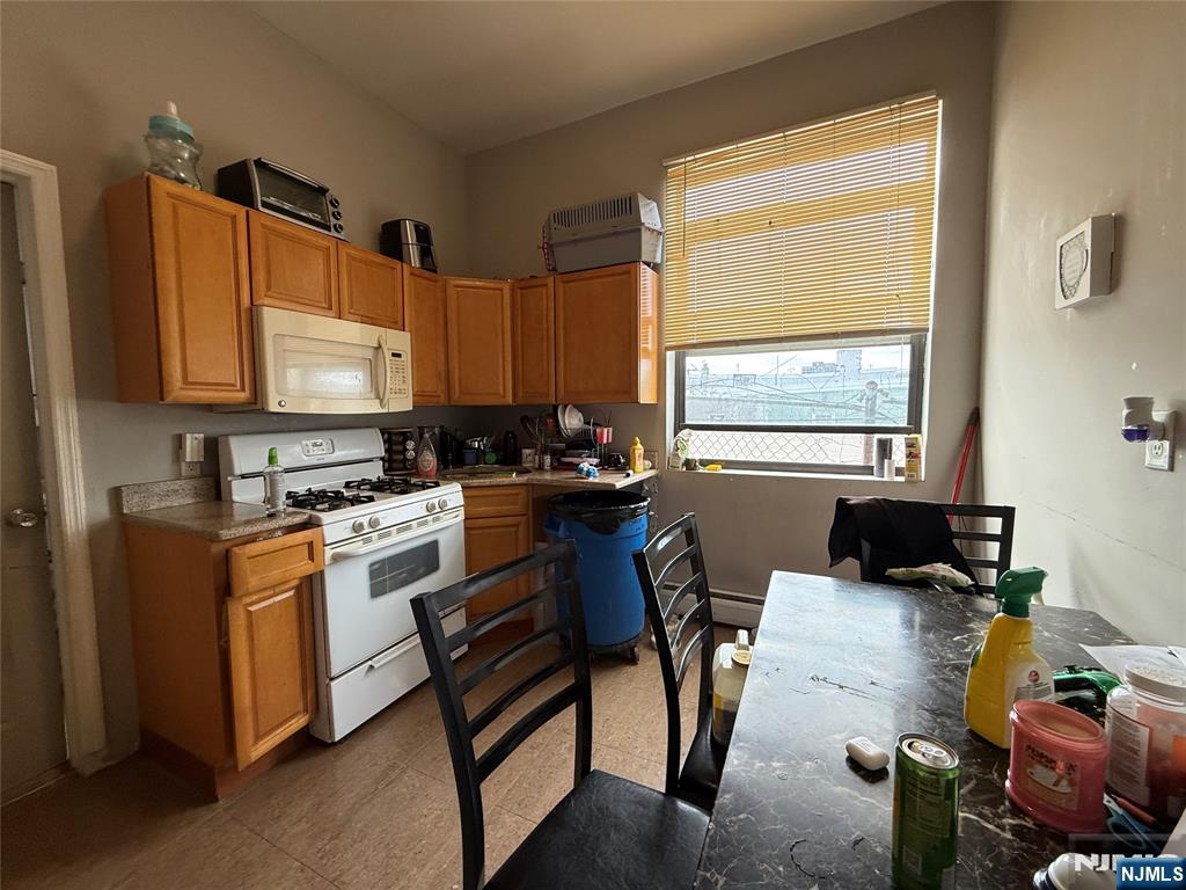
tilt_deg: -2.8
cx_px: 593
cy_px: 445
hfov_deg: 102.1
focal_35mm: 14
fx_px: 480
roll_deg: +0.6
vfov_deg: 85.7
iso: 125
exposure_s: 1/120
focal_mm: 2.22
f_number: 2.2
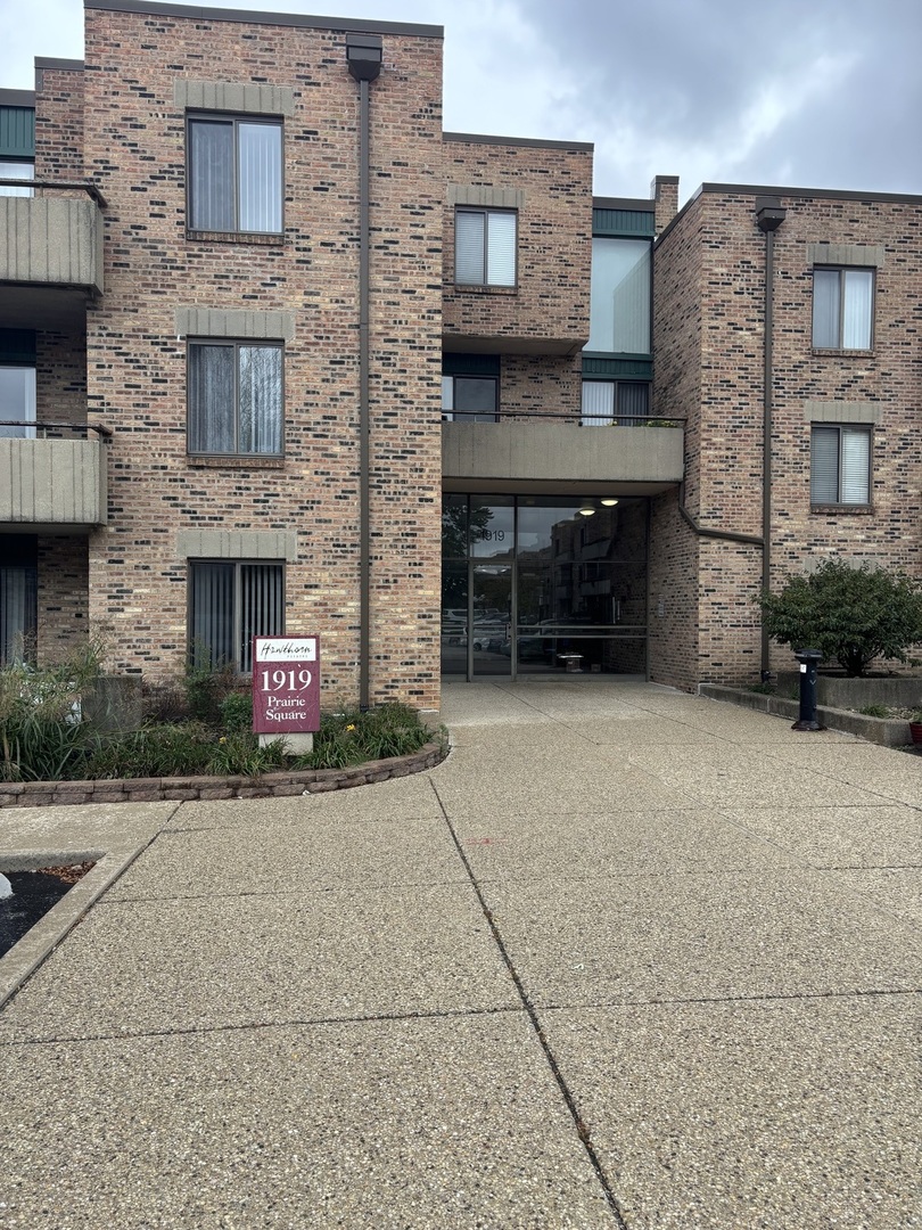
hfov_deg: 53.1
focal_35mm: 26
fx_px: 923
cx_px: 461
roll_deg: -0.8
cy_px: 615
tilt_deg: -0.2
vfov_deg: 67.3
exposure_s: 1/799
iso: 50
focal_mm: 5.96
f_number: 1.6
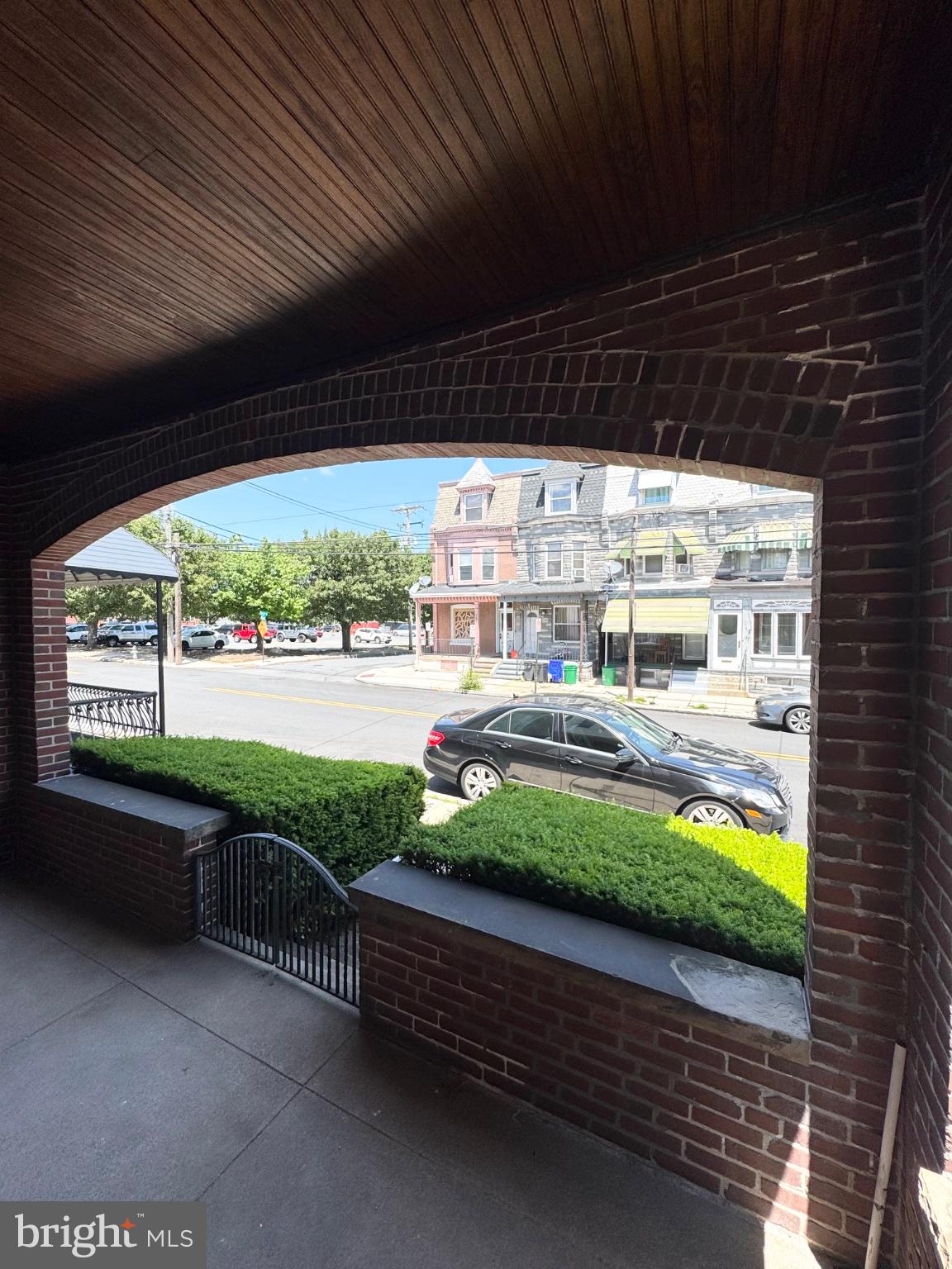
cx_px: 476
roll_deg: +0.0
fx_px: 513
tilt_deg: -2.5
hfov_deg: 85.7
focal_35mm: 14
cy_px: 634
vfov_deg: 102.1
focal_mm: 2.22
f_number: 2.2
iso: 50
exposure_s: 1/944
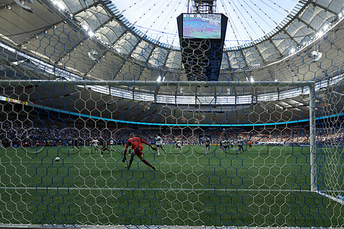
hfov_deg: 88.9
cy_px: 134
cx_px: 205
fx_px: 172
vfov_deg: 67.0
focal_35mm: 18
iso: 250
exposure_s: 1/1600
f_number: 1.8
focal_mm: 14
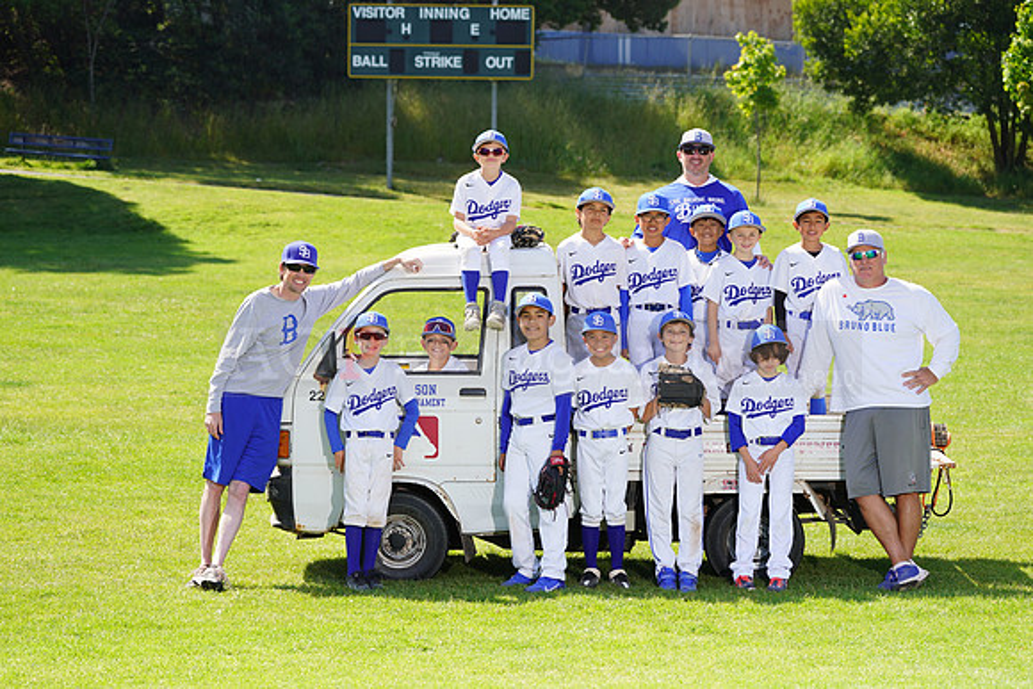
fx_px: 3329
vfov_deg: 11.8
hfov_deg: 17.6
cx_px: 516
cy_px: 344
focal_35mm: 116
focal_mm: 116
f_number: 6.3
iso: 100
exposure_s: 1/250
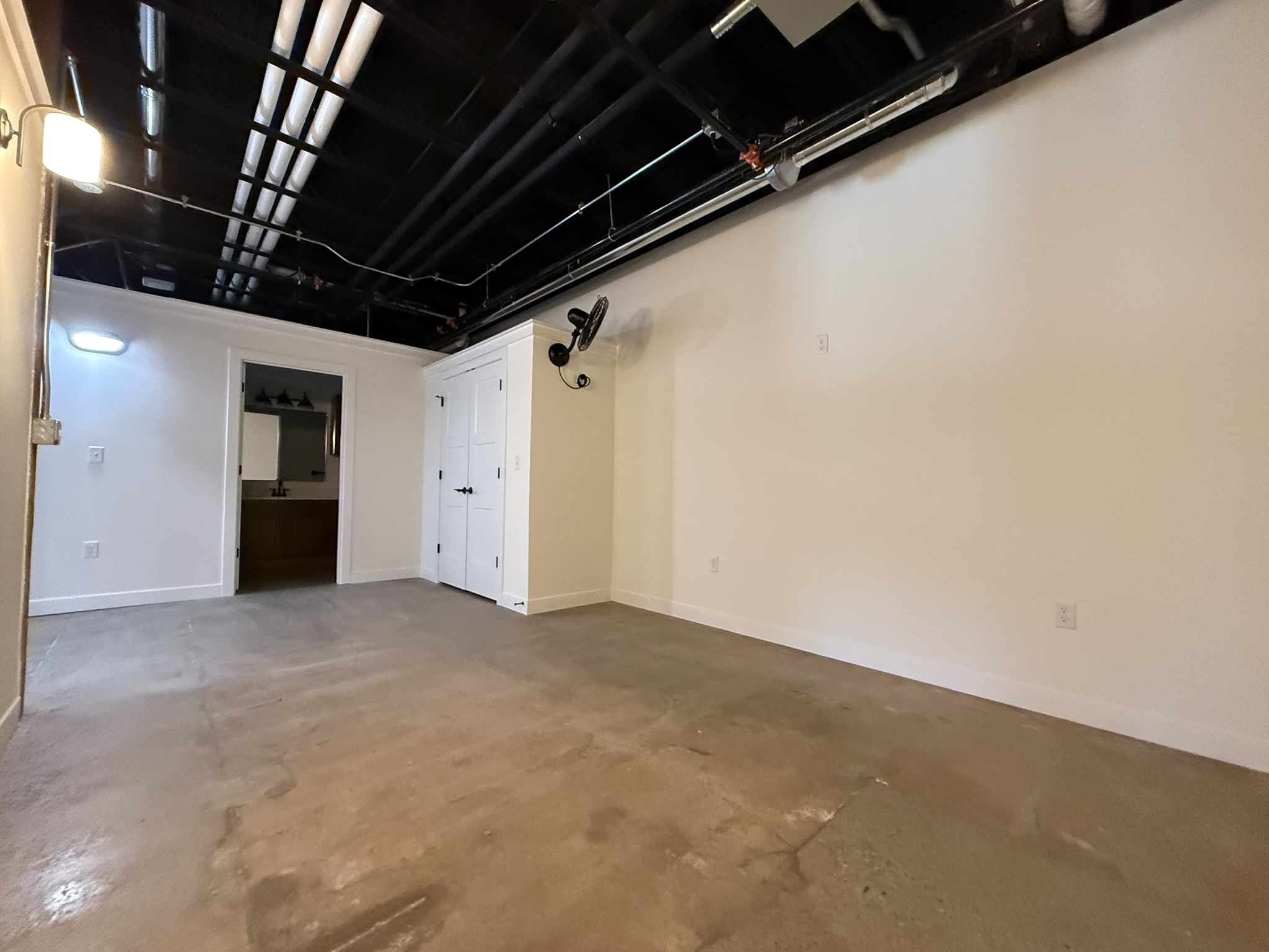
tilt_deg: +2.7
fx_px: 513
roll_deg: -0.9
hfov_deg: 102.1
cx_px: 634
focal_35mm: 14
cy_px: 476
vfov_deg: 85.7
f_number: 2.2
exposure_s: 1/60
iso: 800
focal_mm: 2.22
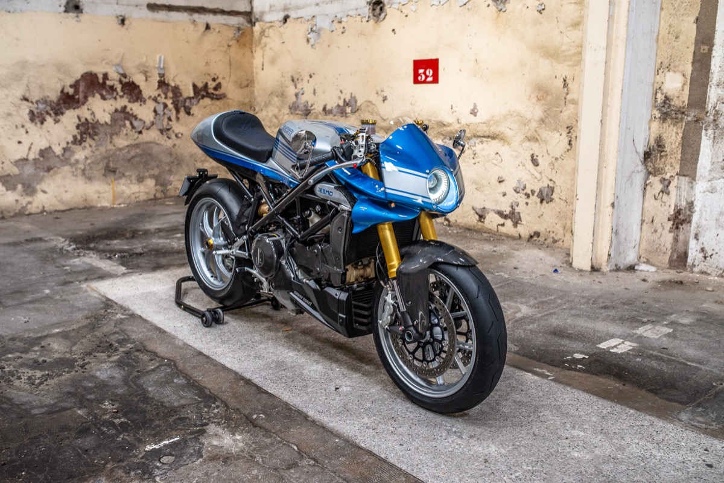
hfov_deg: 54.4
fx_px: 704
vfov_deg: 37.9
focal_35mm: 35
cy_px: 242
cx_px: 362
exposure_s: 1/50
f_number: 4
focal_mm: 35
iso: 400
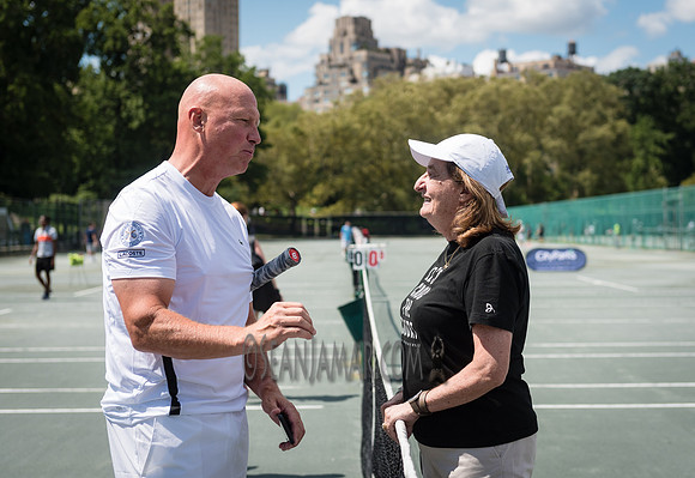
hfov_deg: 30.1
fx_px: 1288
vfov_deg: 21.0
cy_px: 244
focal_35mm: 66
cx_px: 410
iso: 200
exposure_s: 1/2000
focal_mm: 56
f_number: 4
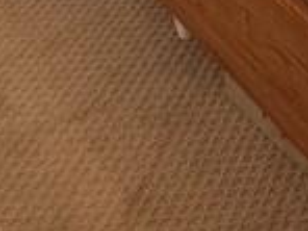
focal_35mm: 97
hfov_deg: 16.8
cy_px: -393
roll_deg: -0.7
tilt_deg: -13.1
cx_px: 554
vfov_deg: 11.4
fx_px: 863
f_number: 2.2
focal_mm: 2.22
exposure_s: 1/120
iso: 200
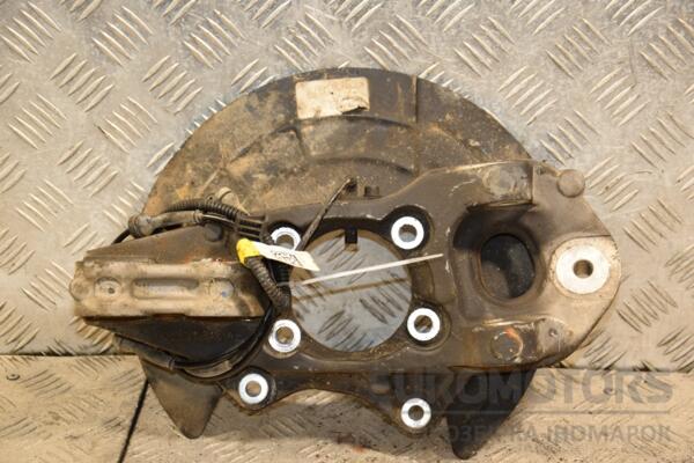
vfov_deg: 15.7
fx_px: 1677
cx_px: 347
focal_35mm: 87
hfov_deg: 23.4
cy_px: 232
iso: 800
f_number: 5
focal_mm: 58
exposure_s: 1/100
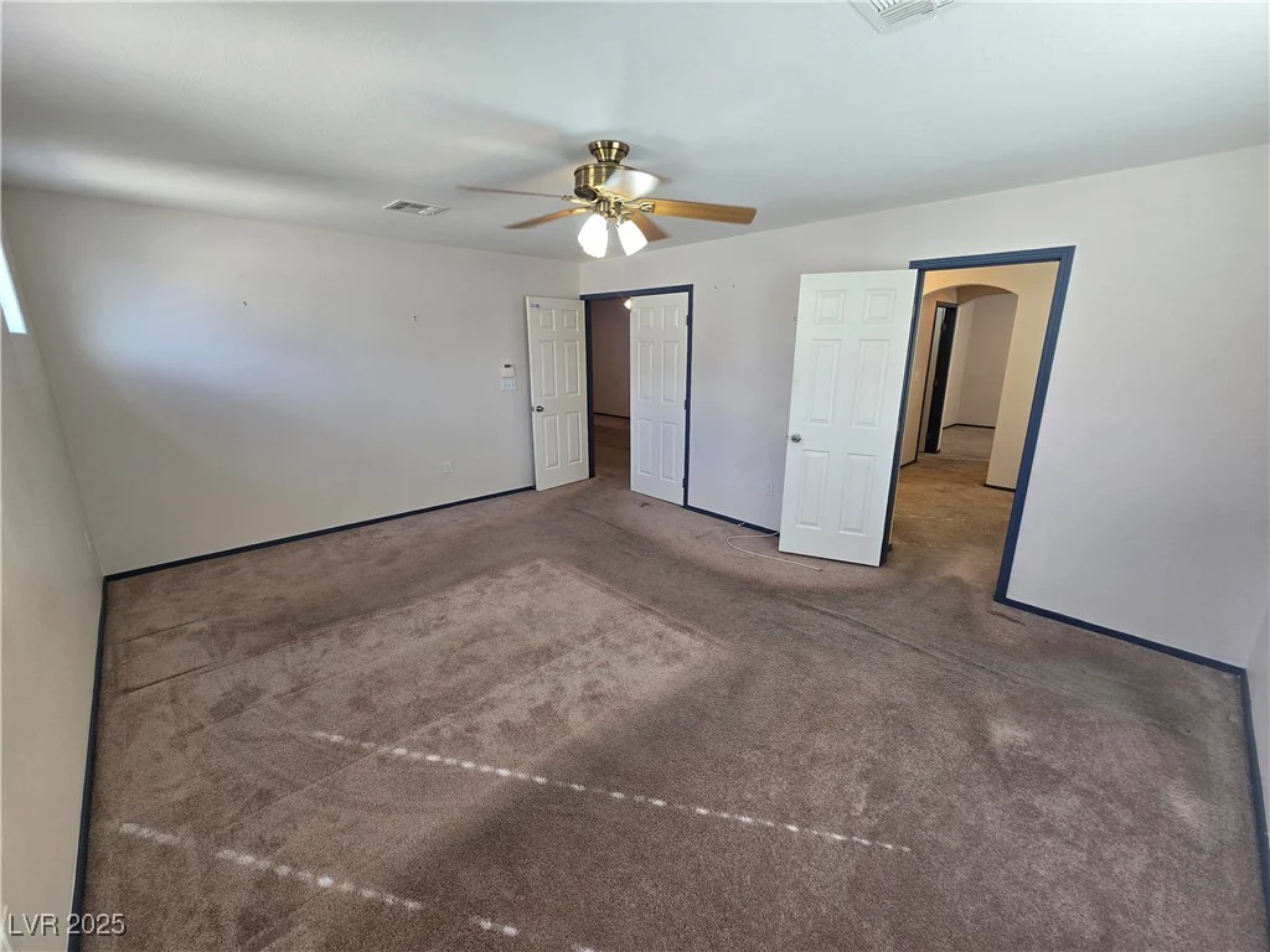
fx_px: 477
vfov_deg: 89.9
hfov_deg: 106.2
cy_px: 476
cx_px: 635
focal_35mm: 13
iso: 64
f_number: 2.2
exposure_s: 1/60
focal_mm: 2.2
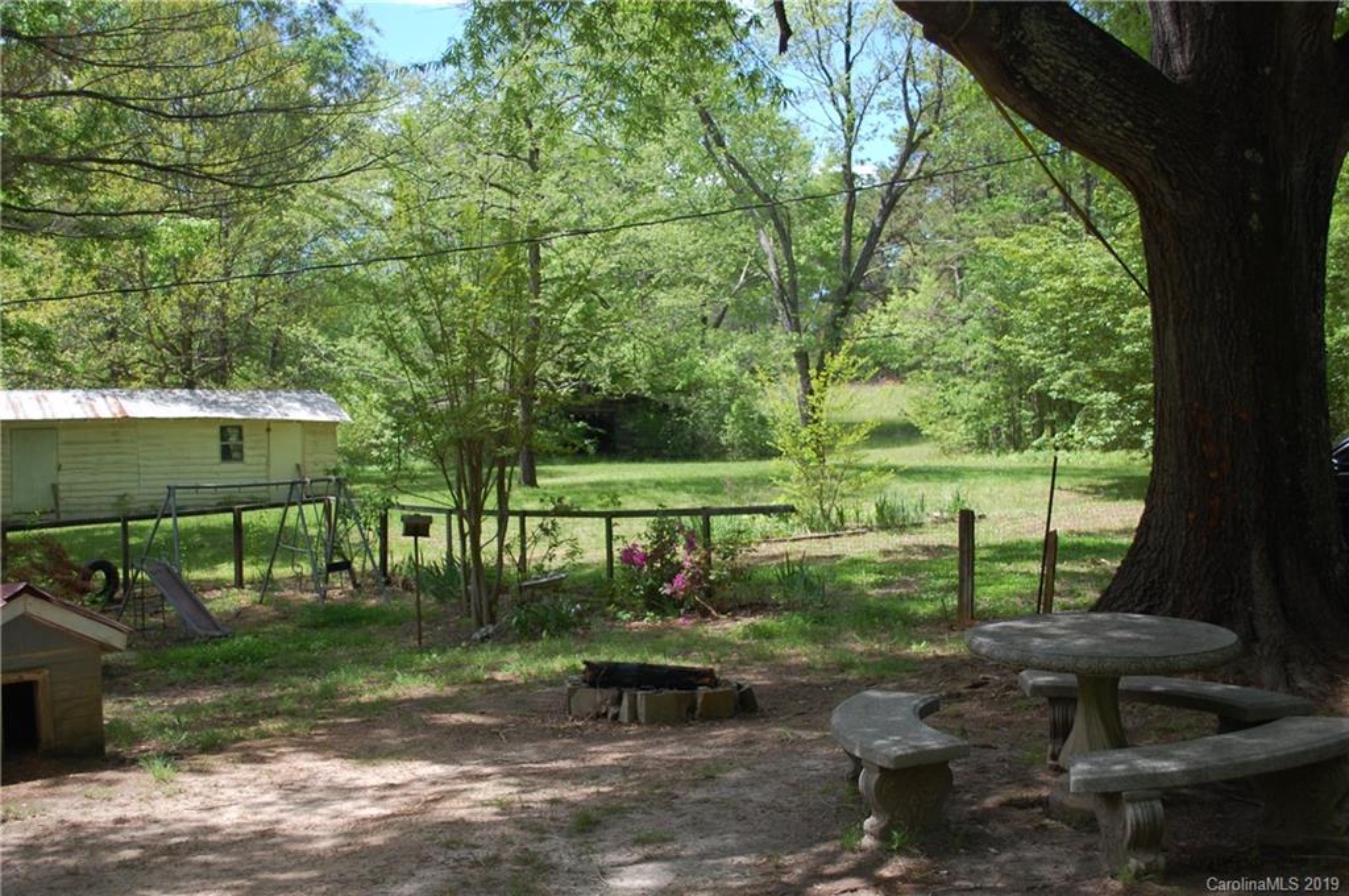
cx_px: 674
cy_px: 448
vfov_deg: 36.8
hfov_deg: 53.2
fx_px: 1347
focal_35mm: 36
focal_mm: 24
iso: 200
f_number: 4.2
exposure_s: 1/500
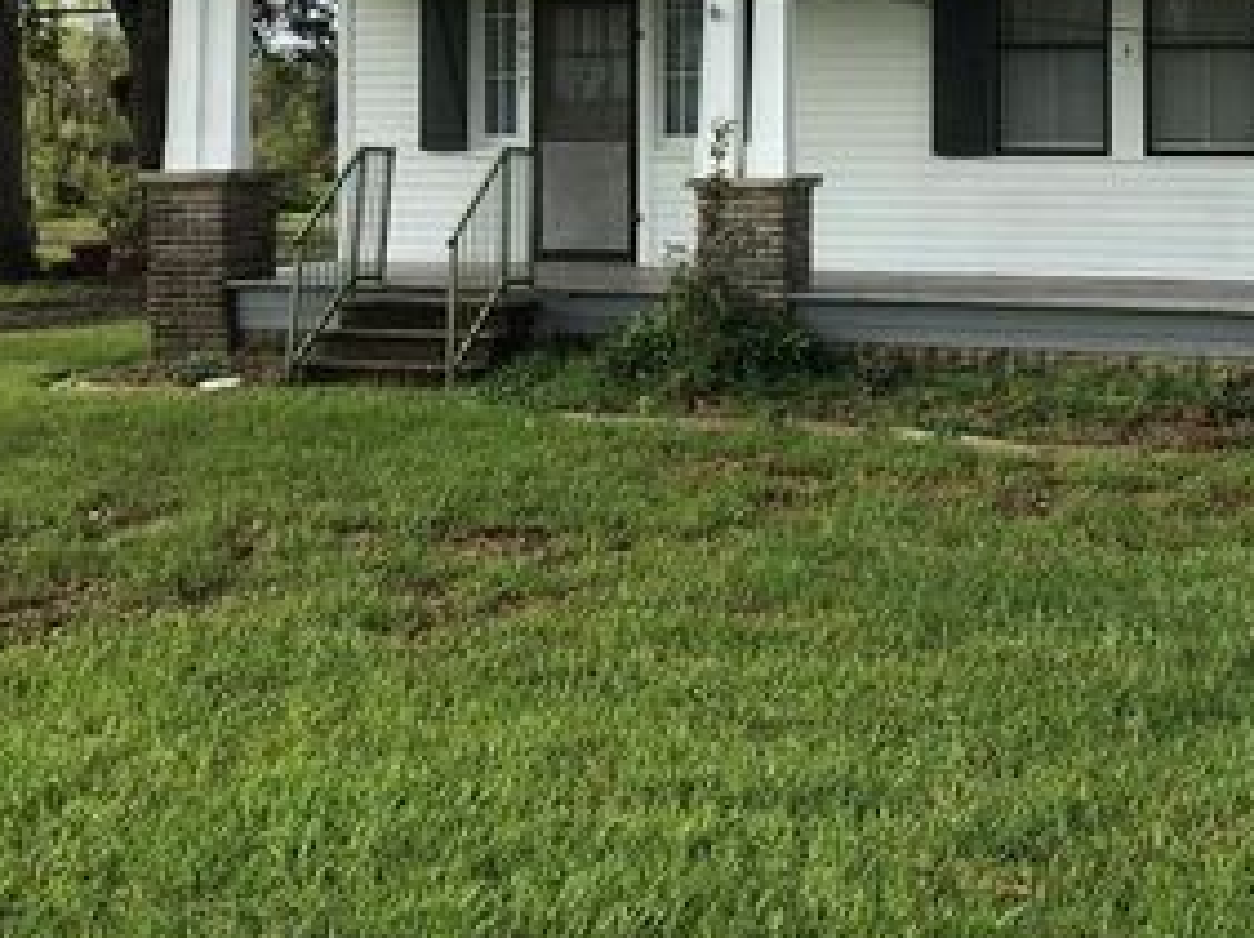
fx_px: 1991
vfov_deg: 25.8
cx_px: 827
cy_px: 131
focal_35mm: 55
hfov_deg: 34.7
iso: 25
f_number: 2.4
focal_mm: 3.3
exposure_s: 1/747
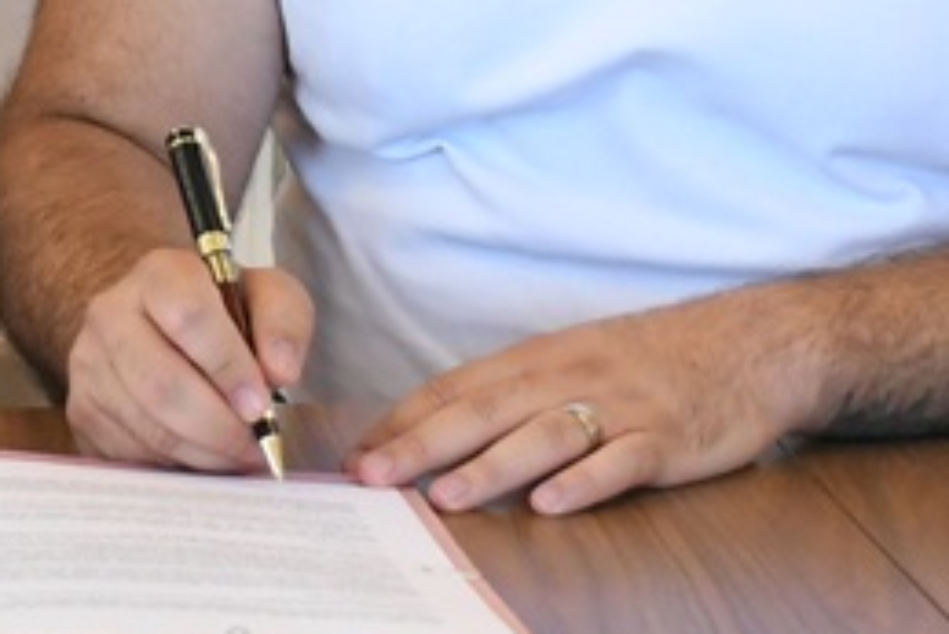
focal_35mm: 215
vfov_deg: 6.3
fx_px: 5671
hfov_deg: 9.5
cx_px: -48
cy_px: -308
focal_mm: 27
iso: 1600
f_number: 4.5
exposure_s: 1/400
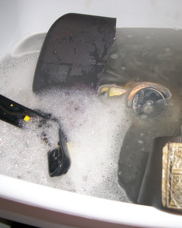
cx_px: 143
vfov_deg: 43.8
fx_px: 283
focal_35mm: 42
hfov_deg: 34.6
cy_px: 114
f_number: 2.9
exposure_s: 1/60
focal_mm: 5.7
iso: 80
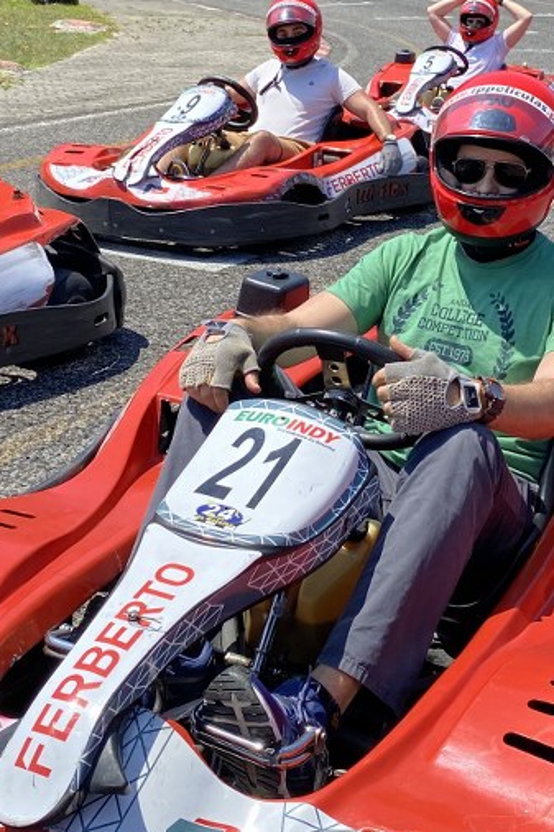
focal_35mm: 57
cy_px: 299
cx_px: 326
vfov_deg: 34.8
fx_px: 1317
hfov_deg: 23.7
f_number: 1.8
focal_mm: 4.25
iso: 32
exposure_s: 1/2463
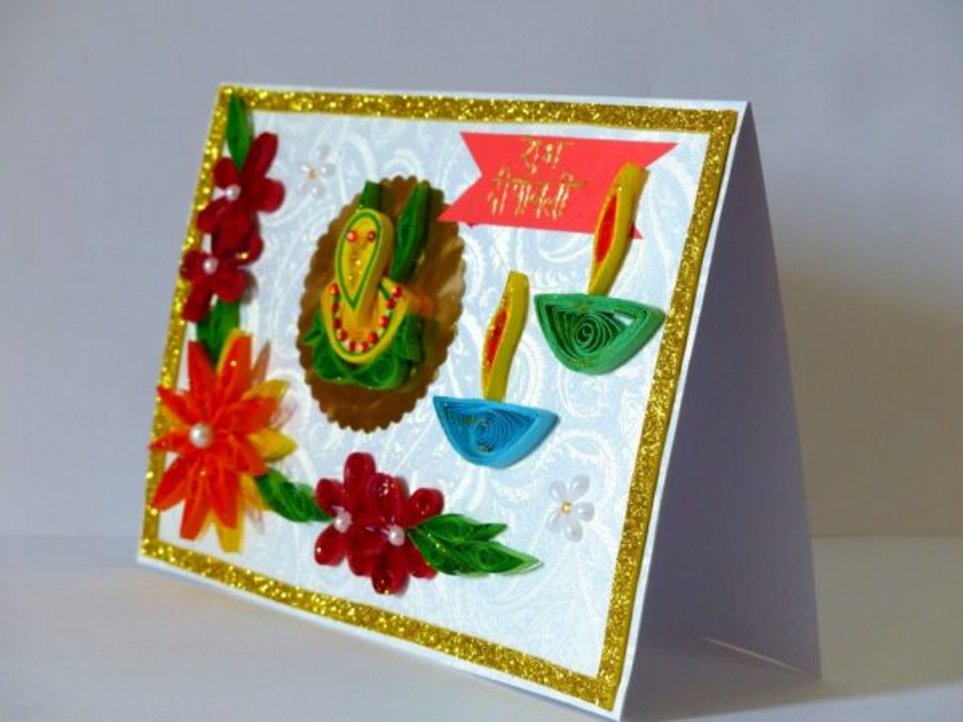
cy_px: 361
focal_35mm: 81
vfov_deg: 18.2
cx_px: 482
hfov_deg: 24.1
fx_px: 2253
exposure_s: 1/60
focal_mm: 14.5
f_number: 2.8
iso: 200
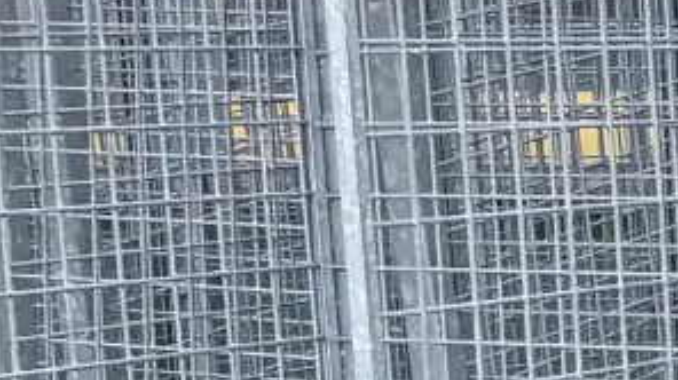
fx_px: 3306
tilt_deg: -13.5
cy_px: 829
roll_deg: +3.5
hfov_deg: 11.1
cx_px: 1093
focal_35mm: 184
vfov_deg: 6.3
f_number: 1.6
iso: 50
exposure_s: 1/198
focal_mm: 5.96
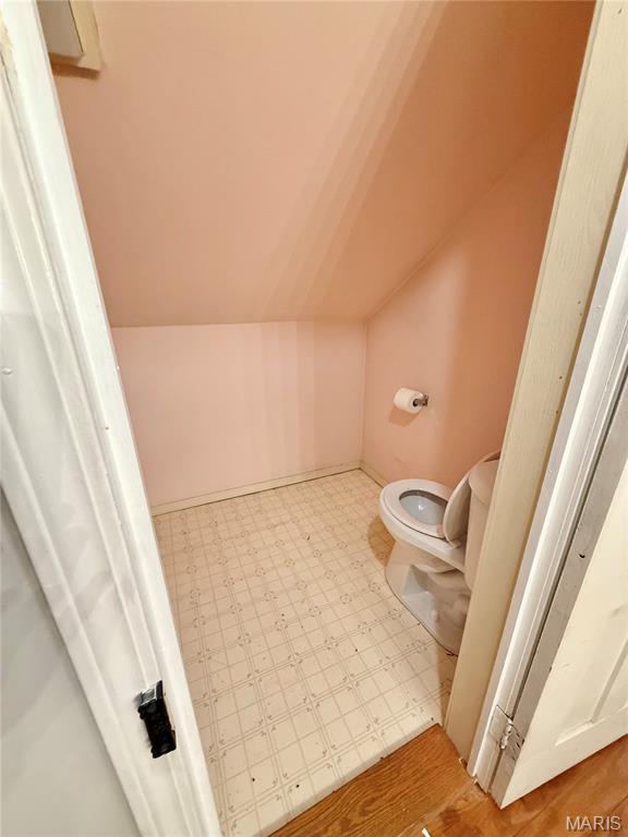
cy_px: 418
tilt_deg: -20.6
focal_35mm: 14
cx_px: 314
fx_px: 339
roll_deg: +0.4
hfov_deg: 85.7
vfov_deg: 102.1
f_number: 2.2
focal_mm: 2.22
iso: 400
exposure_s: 1/60
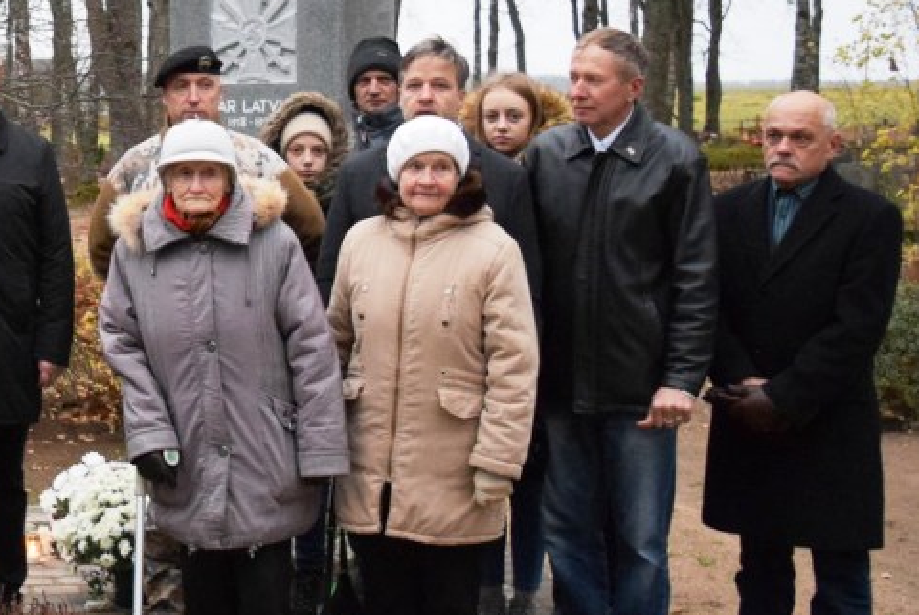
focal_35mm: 64
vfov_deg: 21.3
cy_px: 319
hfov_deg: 29.1
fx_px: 1635
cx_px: -25
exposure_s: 1/160
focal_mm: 20
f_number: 3.5
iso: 3200
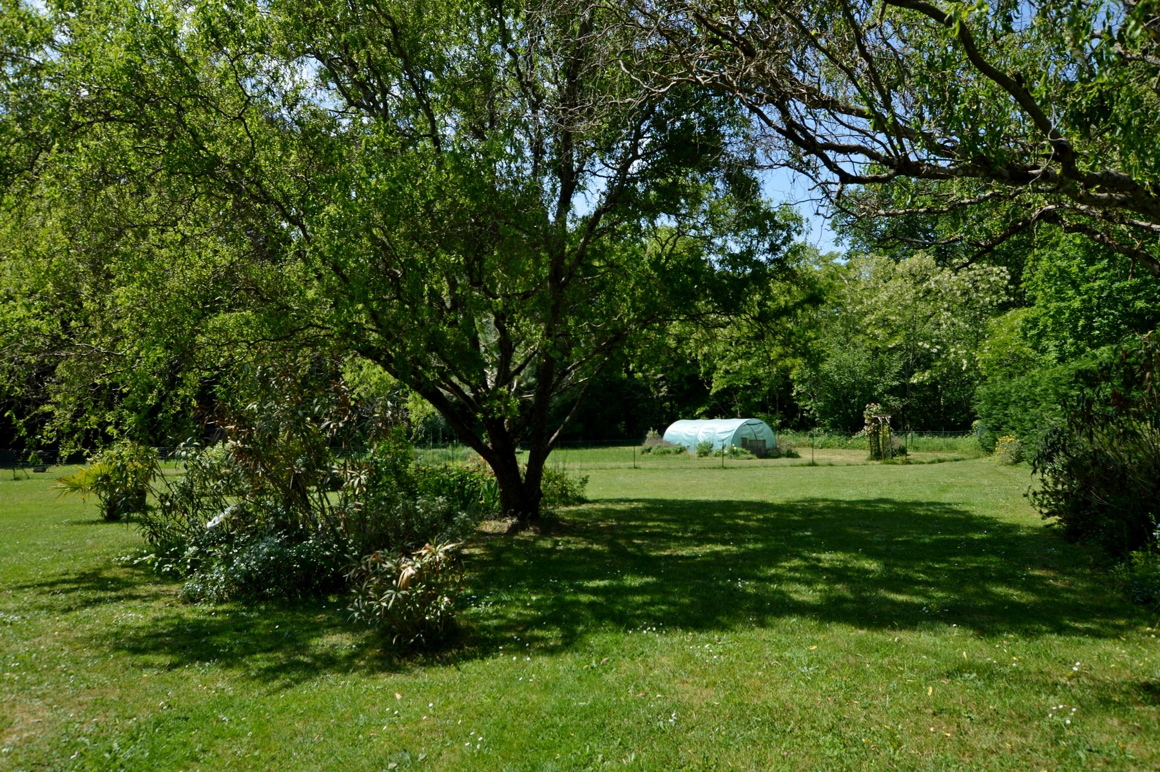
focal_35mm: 24
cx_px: 580
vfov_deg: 53.1
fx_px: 773
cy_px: 386
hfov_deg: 73.8
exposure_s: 1/200
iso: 100
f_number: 7.1
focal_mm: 16
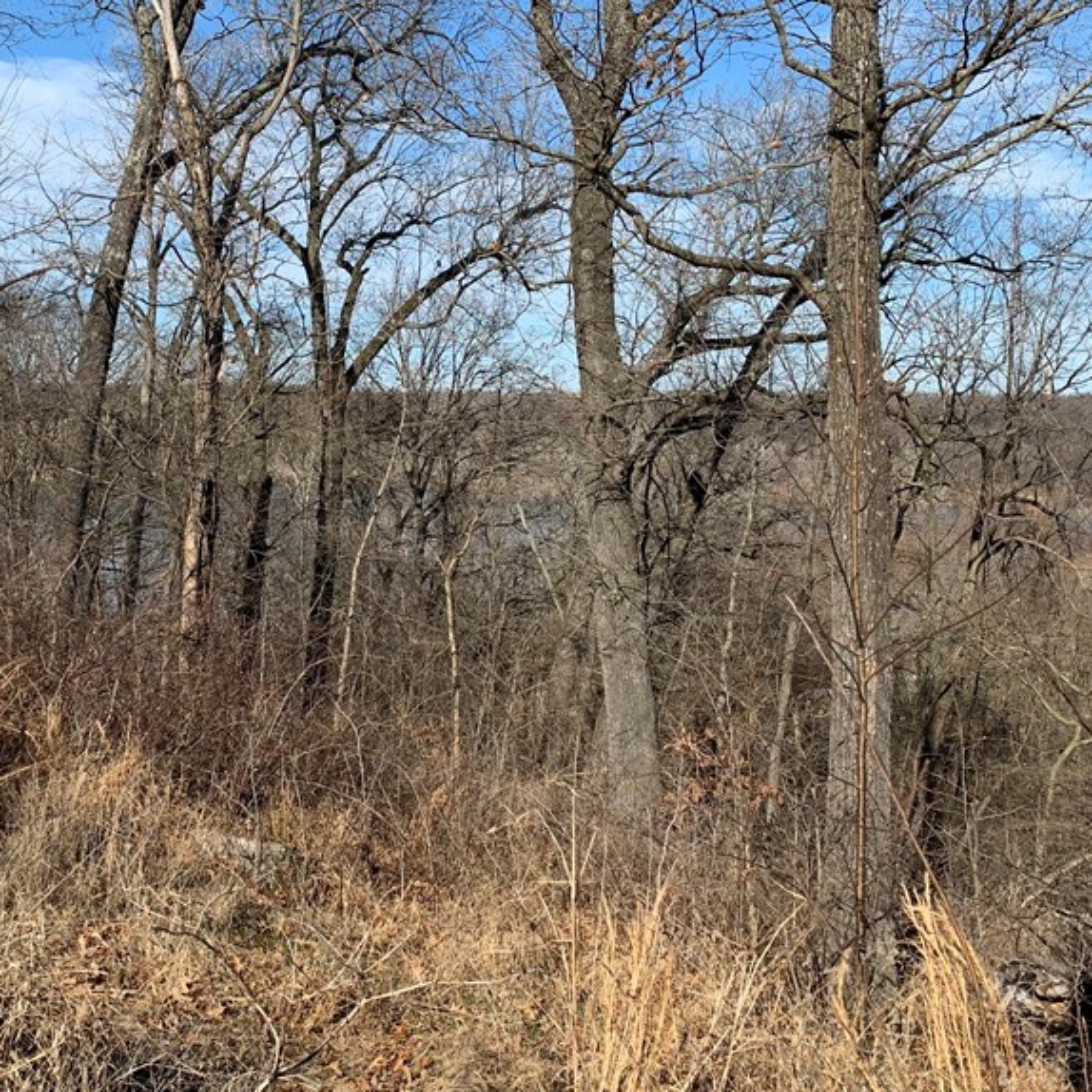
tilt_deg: +2.1
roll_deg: -1.0
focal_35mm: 41
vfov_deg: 40.7
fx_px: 1463
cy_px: 417
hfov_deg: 40.6
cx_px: 392
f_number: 1.8
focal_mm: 4.25
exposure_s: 1/1779
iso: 25
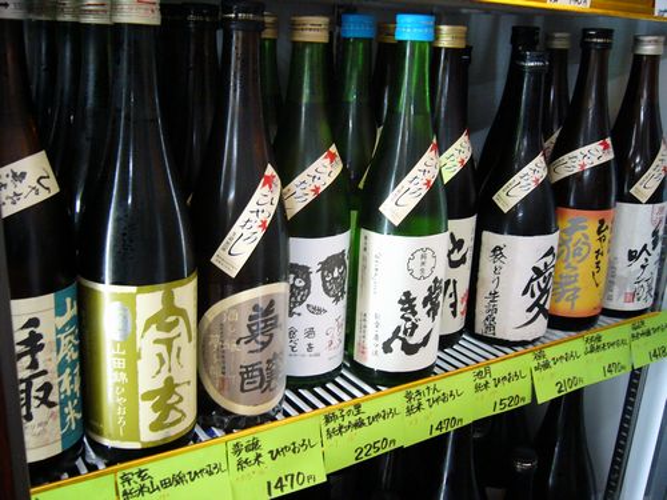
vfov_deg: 40.7
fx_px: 674
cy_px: 250
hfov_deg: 52.6
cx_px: 334
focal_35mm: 35
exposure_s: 1/8
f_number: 2.8
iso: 200
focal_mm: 5.8
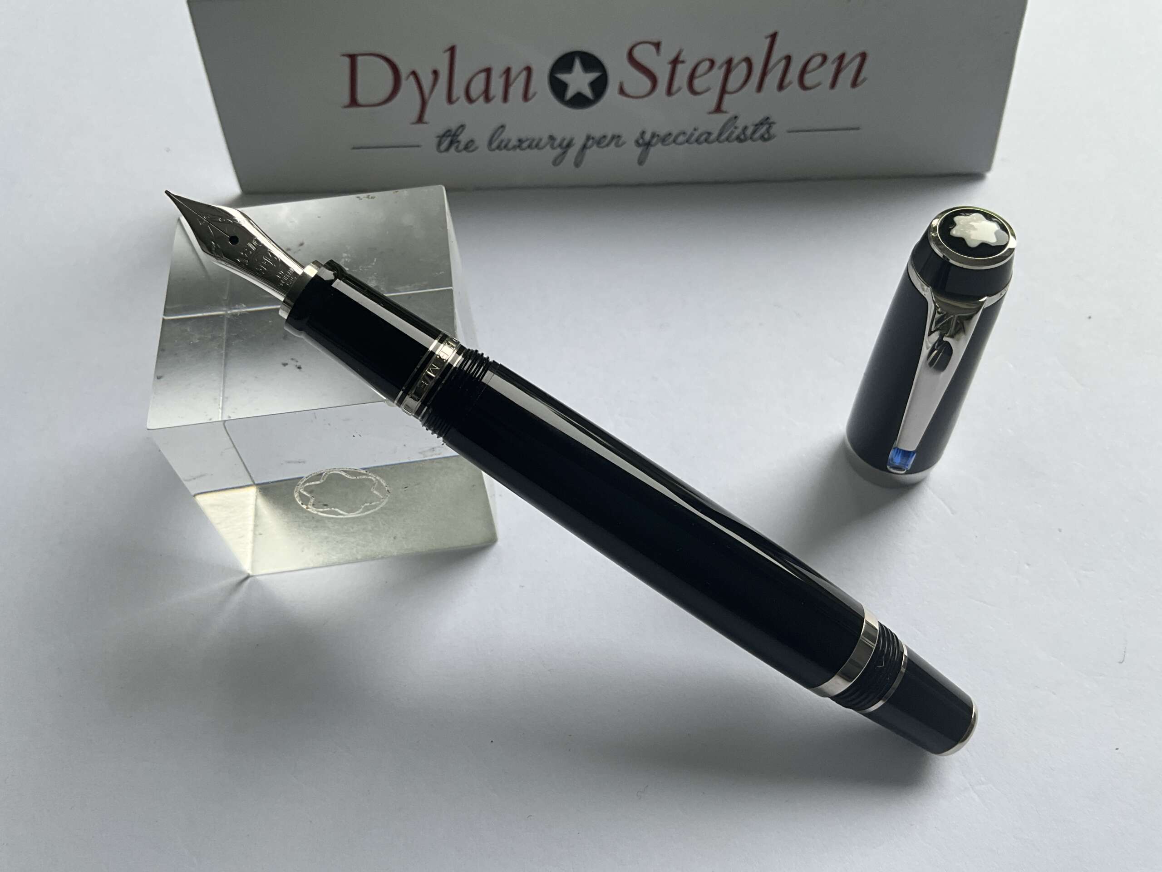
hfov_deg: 61.7
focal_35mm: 29
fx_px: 973
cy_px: 436
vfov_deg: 48.2
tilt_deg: -55.9
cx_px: 581
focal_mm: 3
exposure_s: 1/122
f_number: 1.8
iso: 25
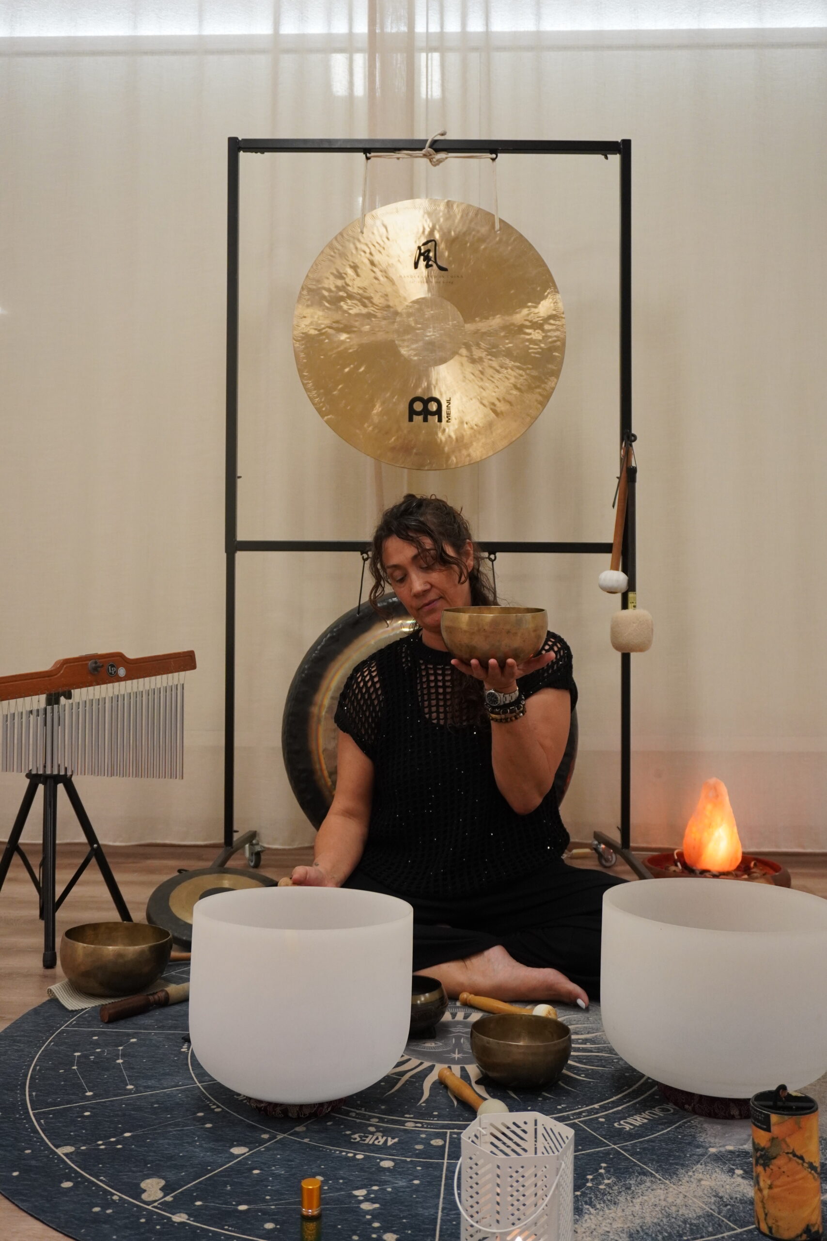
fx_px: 1085
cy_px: 620
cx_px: 414
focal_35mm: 32
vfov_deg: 59.5
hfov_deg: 41.7
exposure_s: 1/160
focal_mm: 21
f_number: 4
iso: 1250
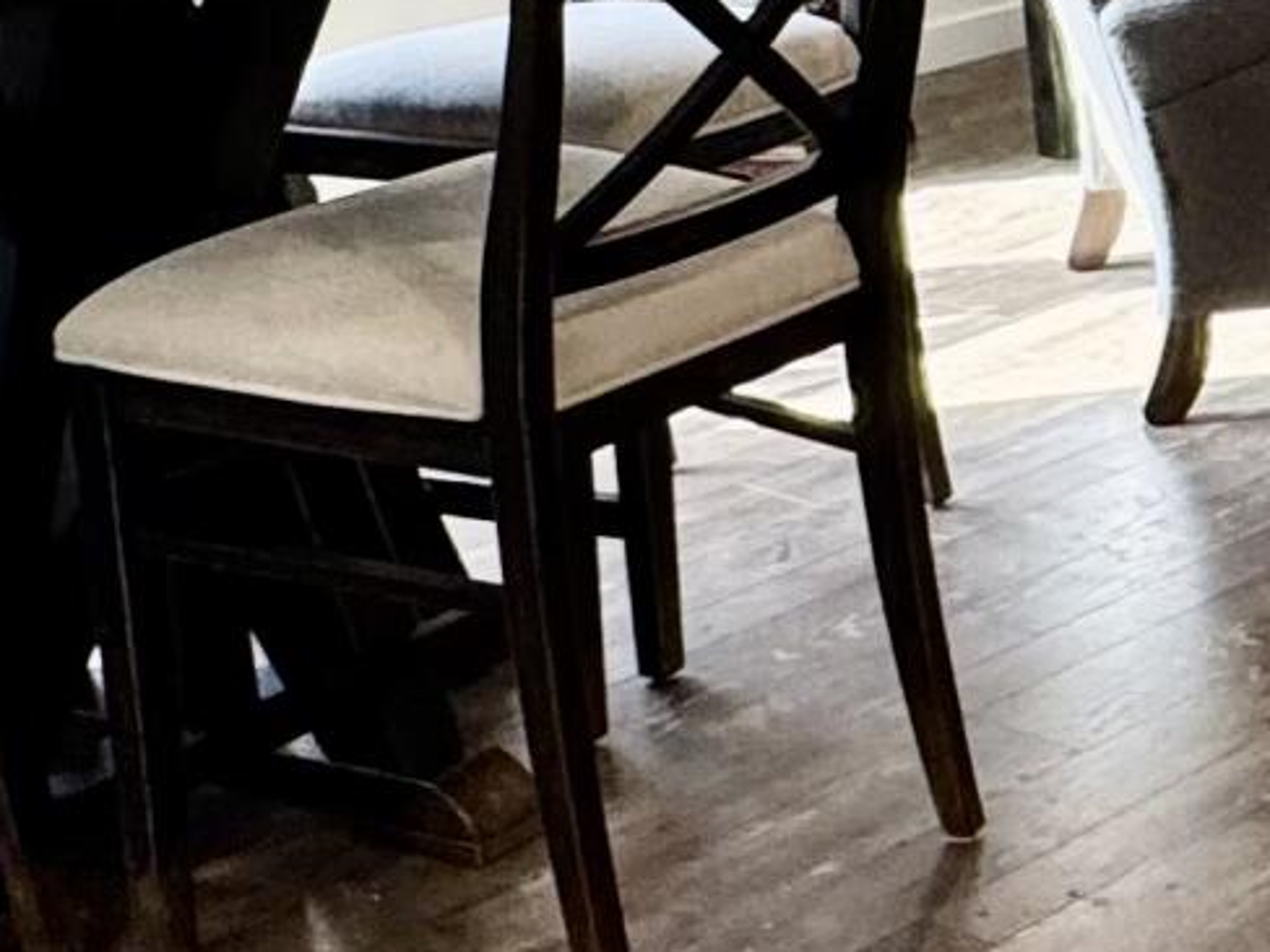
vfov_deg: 16.7
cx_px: 1926
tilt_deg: -12.5
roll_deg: +1.6
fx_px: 3155
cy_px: -47
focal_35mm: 86
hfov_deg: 19.7
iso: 160
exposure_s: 1/60
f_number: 2.2
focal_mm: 2.22
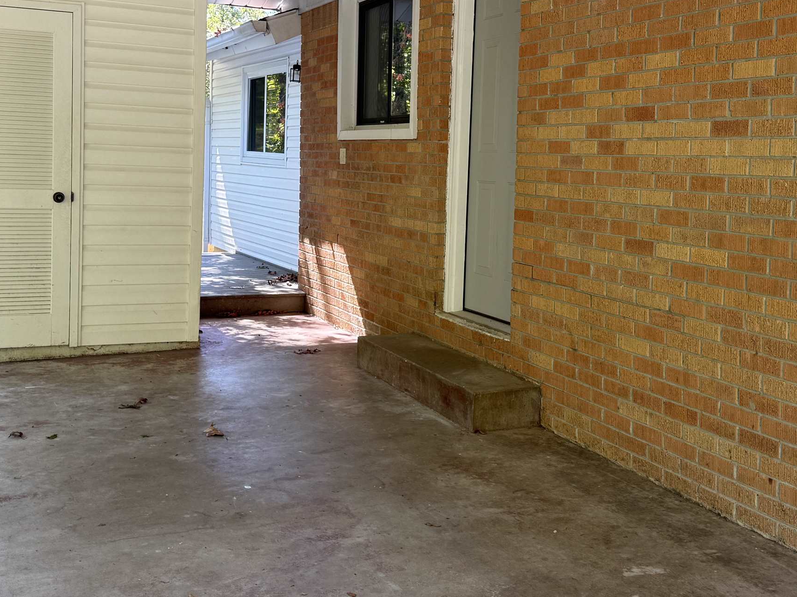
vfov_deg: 33.4
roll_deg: -2.3
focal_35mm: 43
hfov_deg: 43.8
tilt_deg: -3.2
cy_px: 220
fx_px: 990
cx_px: 436
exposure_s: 1/121
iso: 64
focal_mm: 6.76
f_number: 1.78
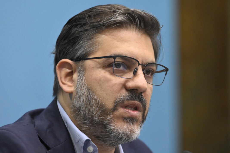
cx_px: 115
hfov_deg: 10.3
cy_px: 76
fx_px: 1278
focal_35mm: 200
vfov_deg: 6.9
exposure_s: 1/323
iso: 4000
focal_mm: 200
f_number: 3.5
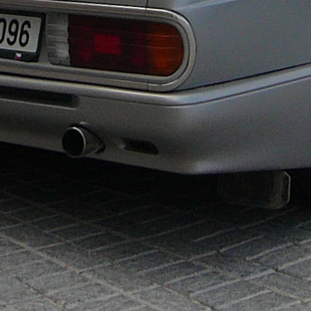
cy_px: -259
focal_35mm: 166
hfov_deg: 10.2
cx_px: 462
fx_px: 1687
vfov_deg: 9.9
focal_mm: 5.2
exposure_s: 1/400
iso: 80
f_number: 5
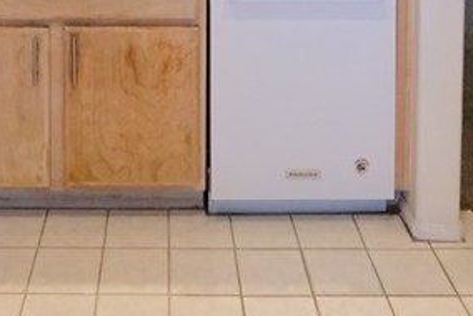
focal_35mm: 54
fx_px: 710
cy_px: -195
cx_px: 153
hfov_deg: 36.4
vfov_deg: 20.4
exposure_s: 1/125
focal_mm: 10
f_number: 6.4
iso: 6400
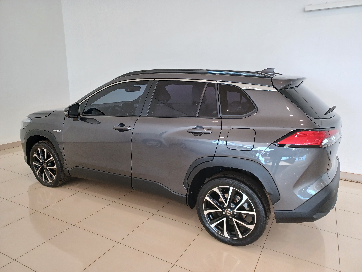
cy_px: 136
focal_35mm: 25
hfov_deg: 69.4
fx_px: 261
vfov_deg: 54.9
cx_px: 181
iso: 160
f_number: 1.8
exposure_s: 1/60
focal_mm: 4.6
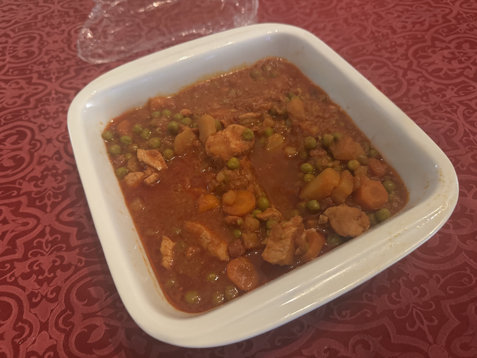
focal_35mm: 24
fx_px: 331
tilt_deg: -54.4
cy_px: 179
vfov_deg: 56.8
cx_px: 238
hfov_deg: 71.6
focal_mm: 6.76
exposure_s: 1/33
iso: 1000
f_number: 1.78
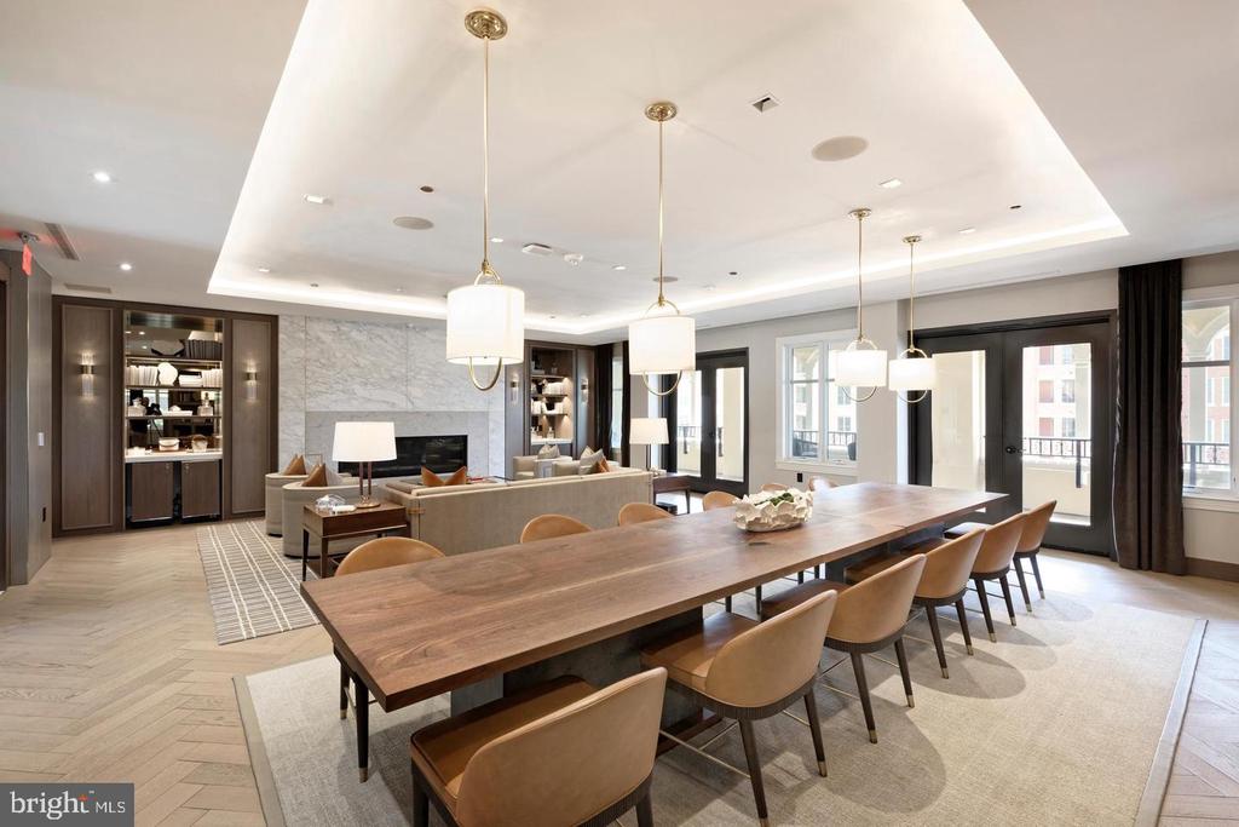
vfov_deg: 73.8
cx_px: 620
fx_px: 551
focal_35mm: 16
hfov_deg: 96.7
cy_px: 414
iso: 250
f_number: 11
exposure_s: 1/20
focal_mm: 16
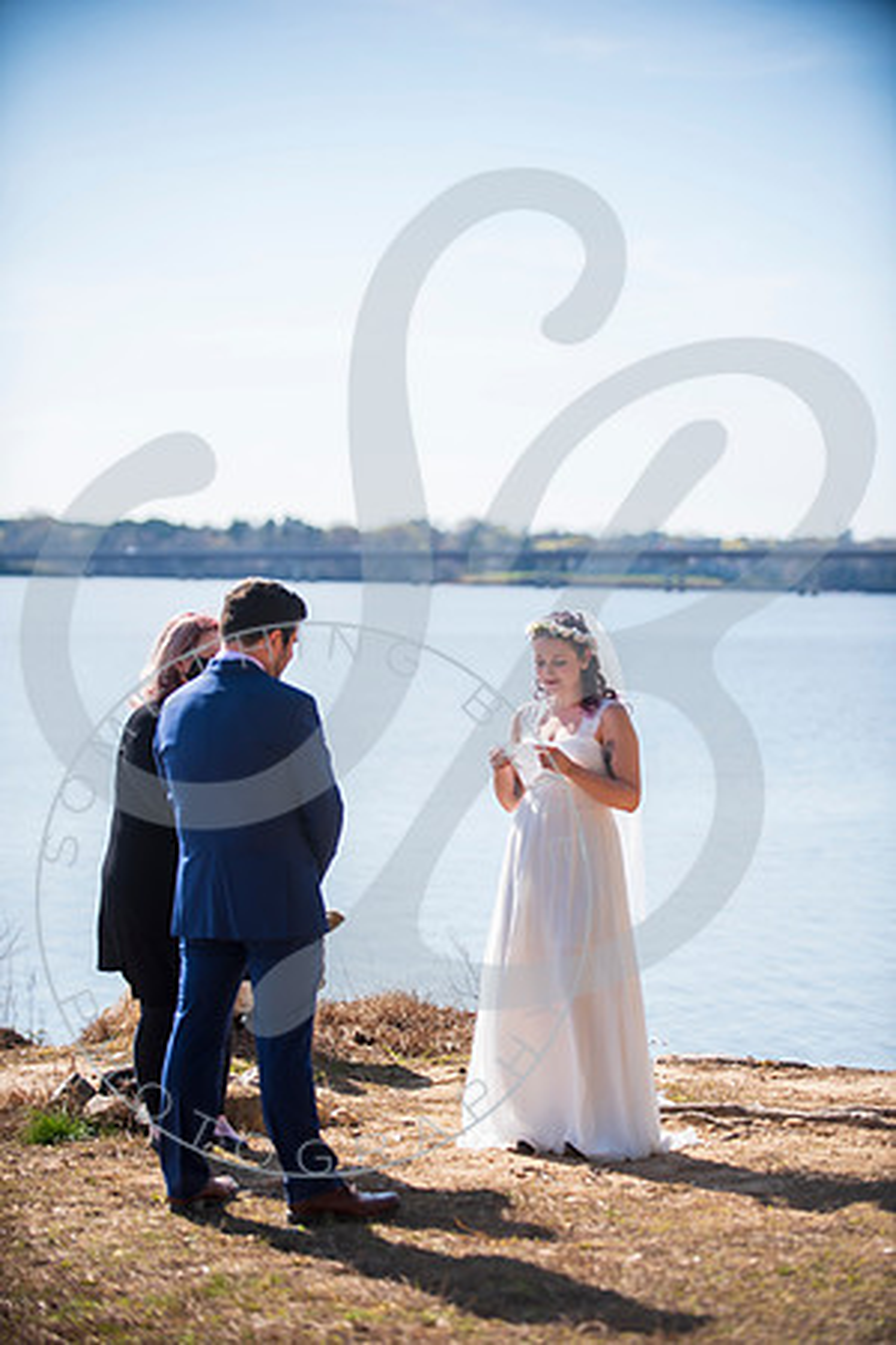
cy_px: 672
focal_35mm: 95
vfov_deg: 21.5
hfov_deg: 14.4
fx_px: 3546
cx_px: 448
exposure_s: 1/1000
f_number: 2.8
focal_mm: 95
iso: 100
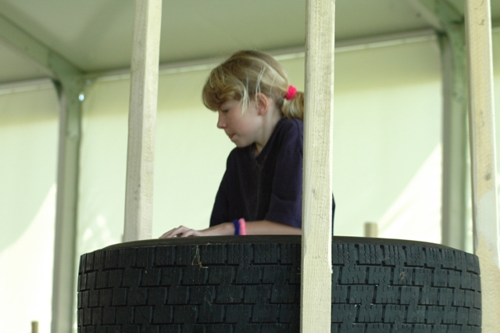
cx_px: 250
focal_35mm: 105
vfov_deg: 13.0
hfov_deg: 19.5
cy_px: 166
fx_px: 1458
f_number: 5.6
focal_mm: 70
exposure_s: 1/125
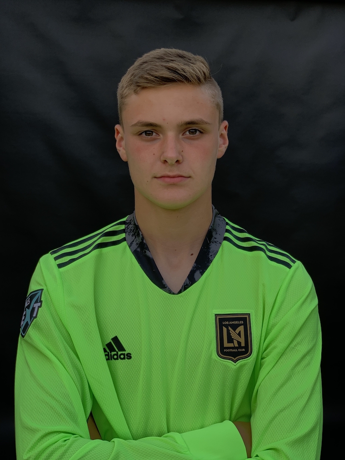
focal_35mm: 52
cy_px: 230
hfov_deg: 28.0
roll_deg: -0.8
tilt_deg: -5.7
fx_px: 691
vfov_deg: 36.8
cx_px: 172
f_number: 2.4
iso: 25
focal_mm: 6
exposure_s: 1/122
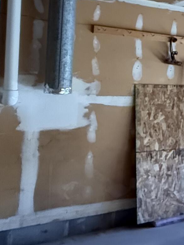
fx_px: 383
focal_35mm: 54
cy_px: 91
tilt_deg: +4.1
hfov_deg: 15.5
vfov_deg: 35.3
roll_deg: +0.6
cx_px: 433
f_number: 2.2
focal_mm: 2.22
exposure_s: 1/60
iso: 1250
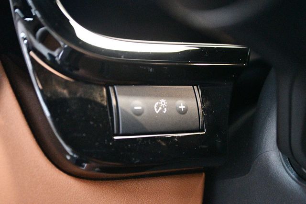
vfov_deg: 20.6
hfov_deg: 30.5
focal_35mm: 66
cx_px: 153
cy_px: 102
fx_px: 561
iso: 12800
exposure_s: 1/40
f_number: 5.3
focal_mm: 44
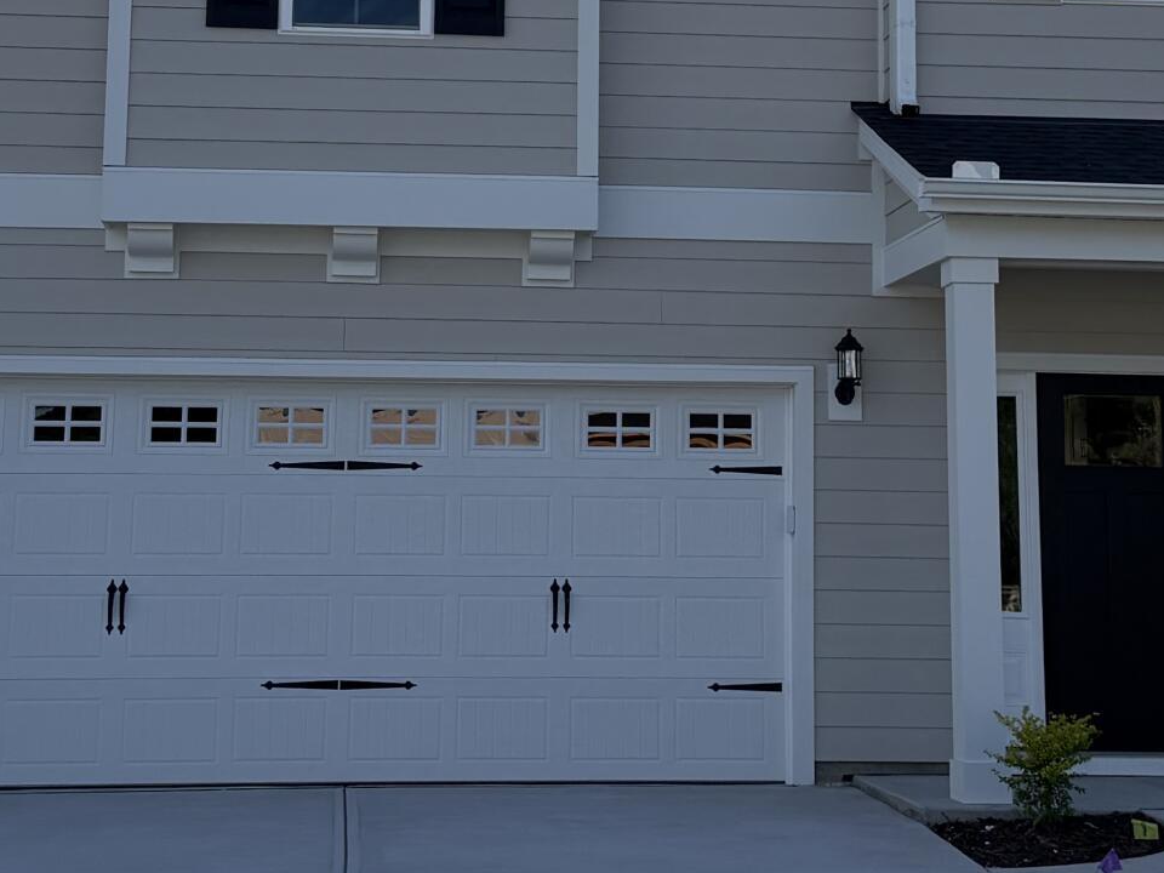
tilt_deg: +8.8
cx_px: 614
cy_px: 133
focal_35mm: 75
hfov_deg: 26.0
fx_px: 2522
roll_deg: +0.3
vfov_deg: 19.4
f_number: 1.78
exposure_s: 1/6711
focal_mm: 6.76
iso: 100
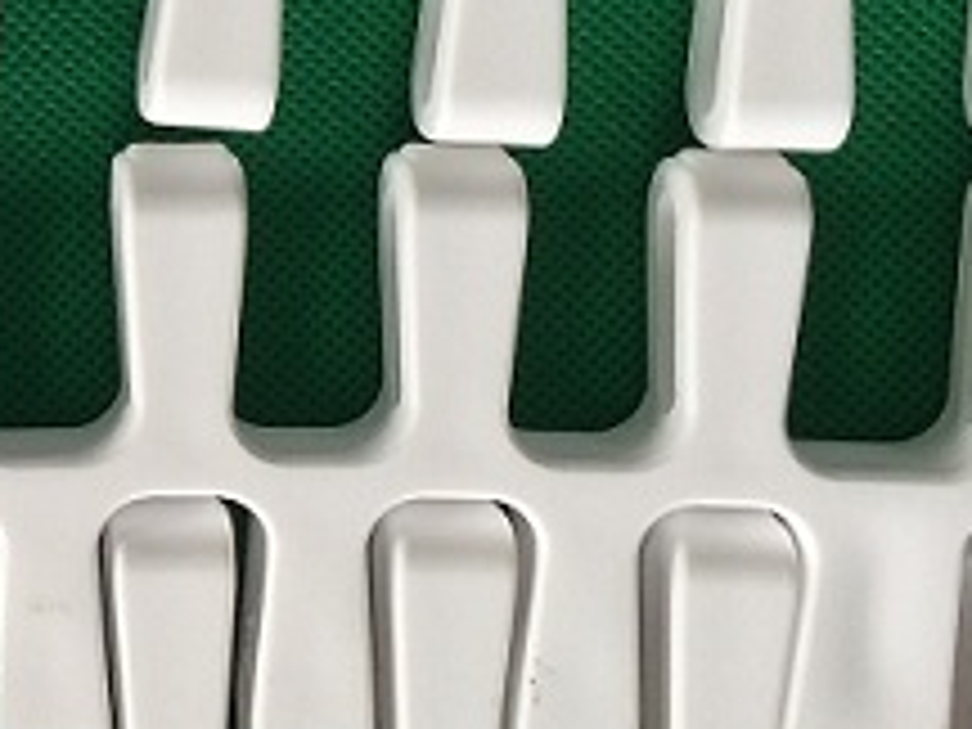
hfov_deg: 17.1
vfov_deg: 13.5
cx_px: -230
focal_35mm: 109
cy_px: 148
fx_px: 3061
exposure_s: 1/120
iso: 64
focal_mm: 4.12
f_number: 2.2
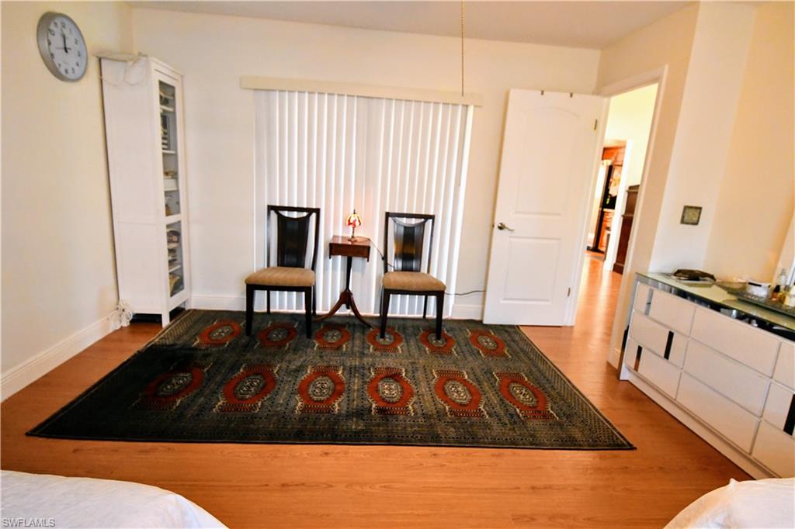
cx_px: 398
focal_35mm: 18
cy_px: 264
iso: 3200
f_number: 4.5
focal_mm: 12
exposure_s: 1/125
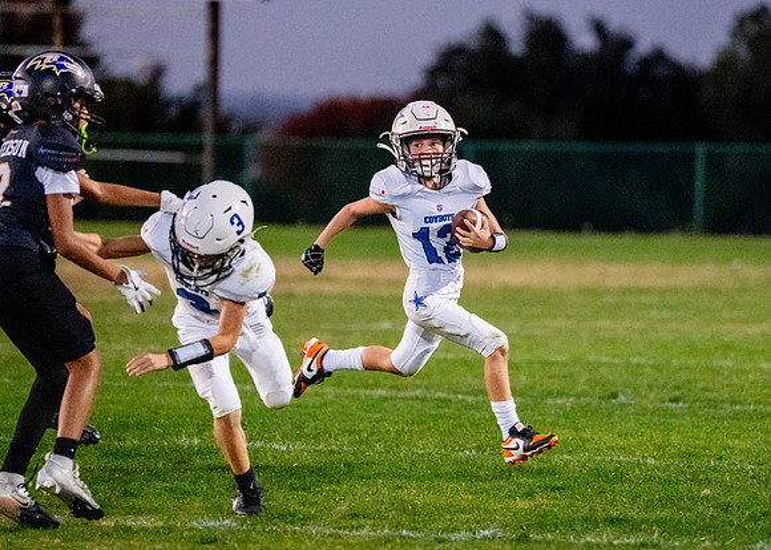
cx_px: 479
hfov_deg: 6.4
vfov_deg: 4.5
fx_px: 6929
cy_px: 260
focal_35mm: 316
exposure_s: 1/1000
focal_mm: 200
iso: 6400
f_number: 2.8
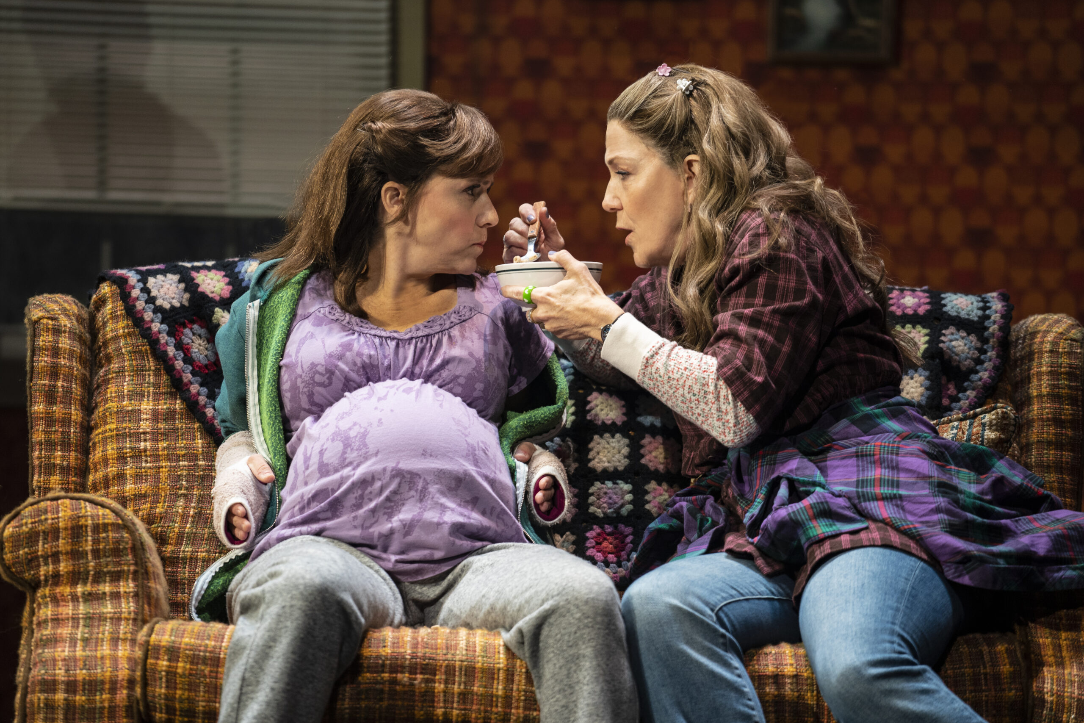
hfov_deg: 10.3
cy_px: 362
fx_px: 6022
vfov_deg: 6.9
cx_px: 542
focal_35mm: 200
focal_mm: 200
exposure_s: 1/320
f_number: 4
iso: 1000
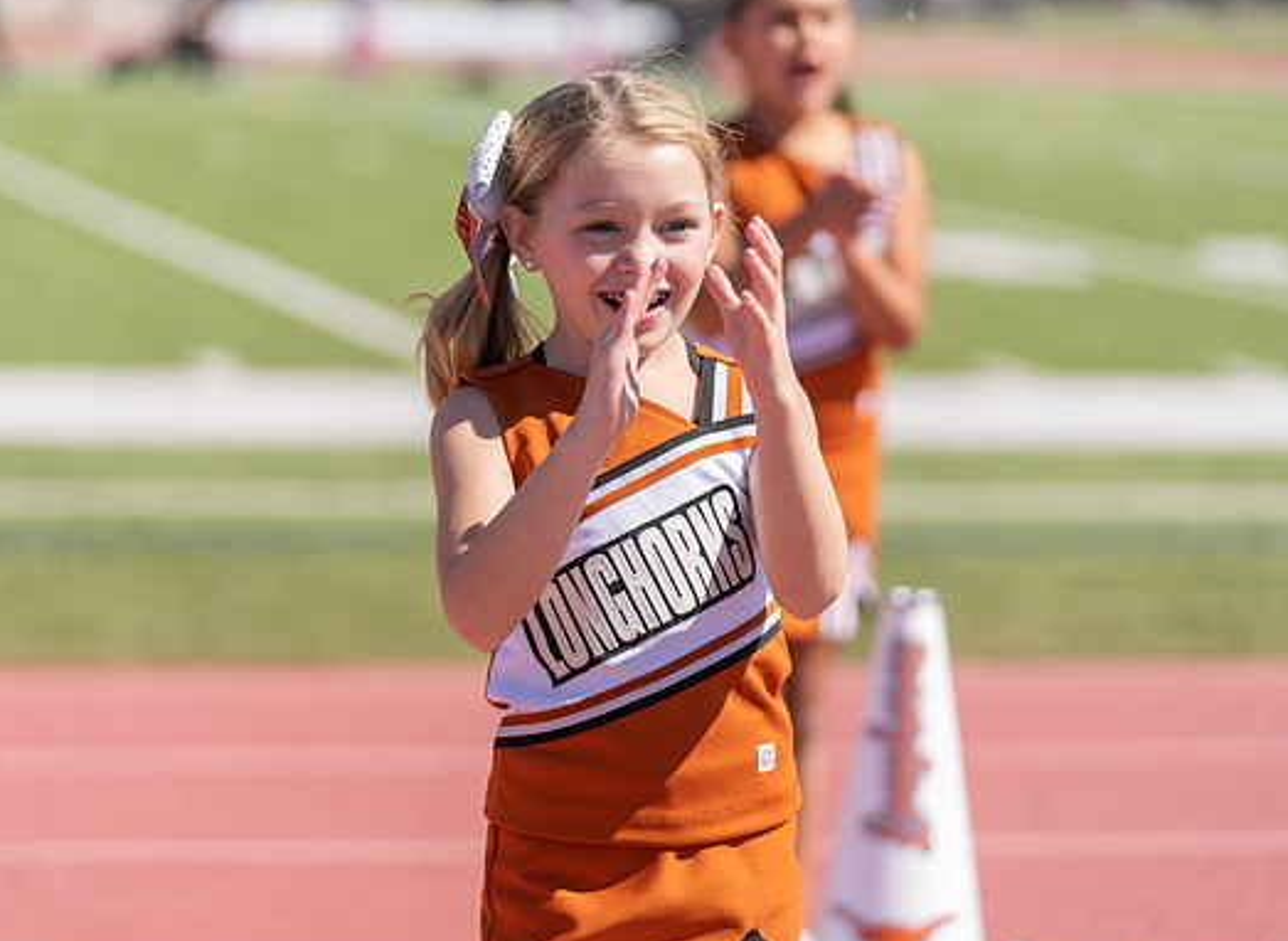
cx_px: 582
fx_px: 5308
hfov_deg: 13.8
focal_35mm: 144
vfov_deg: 10.1
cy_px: 466
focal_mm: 122
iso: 100
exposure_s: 1/2000
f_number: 2.8
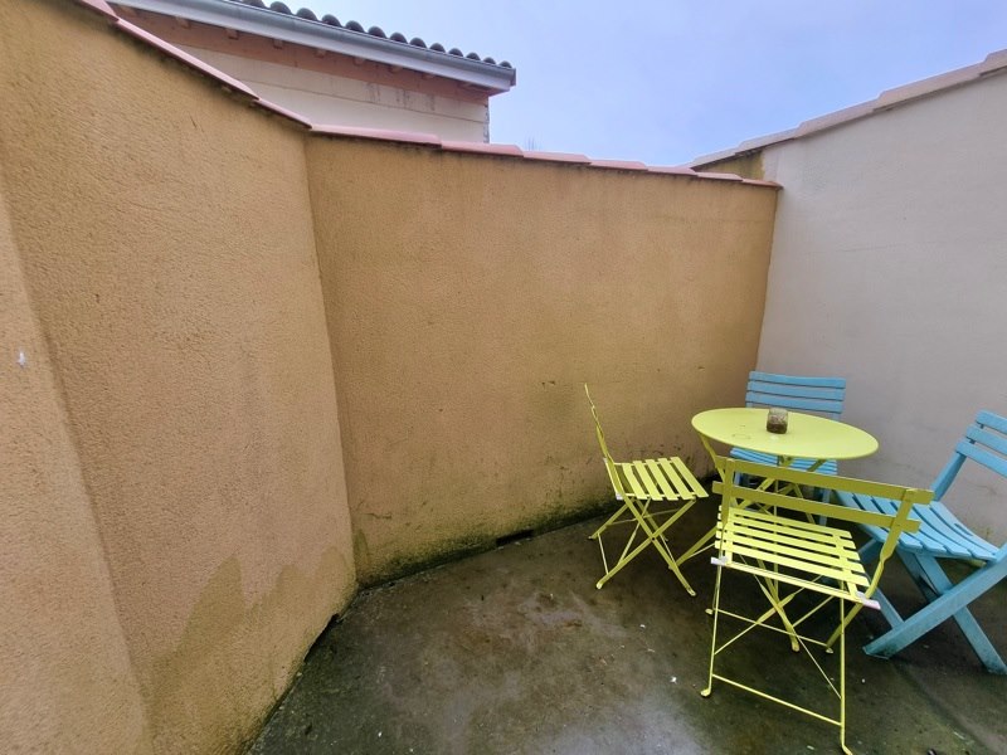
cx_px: 504
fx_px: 378
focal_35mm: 13
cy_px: 378
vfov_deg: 89.9
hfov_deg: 106.2
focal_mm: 2.2
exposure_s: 1/270
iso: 50
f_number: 2.2
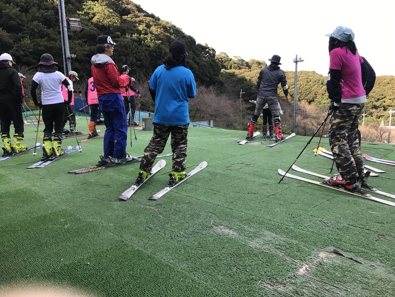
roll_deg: +1.0
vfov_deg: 49.7
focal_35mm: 28
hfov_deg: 63.4
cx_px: 198
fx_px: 320
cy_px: 148
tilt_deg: -7.9
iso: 20
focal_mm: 3.99
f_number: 1.8
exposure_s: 1/277
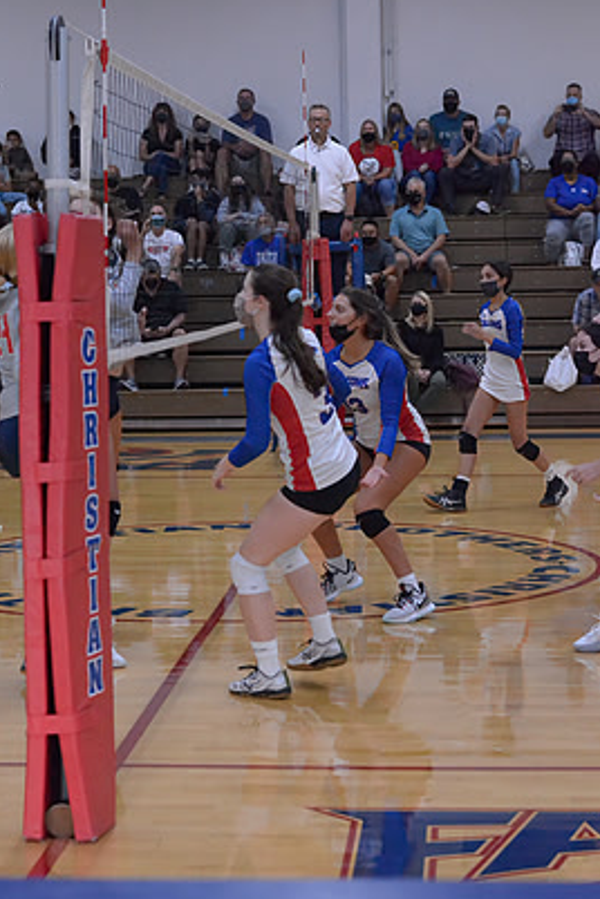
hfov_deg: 16.3
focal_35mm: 84
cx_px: 291
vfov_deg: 24.2
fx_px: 2100
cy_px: 420
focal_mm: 50
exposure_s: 1/640
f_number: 3.5
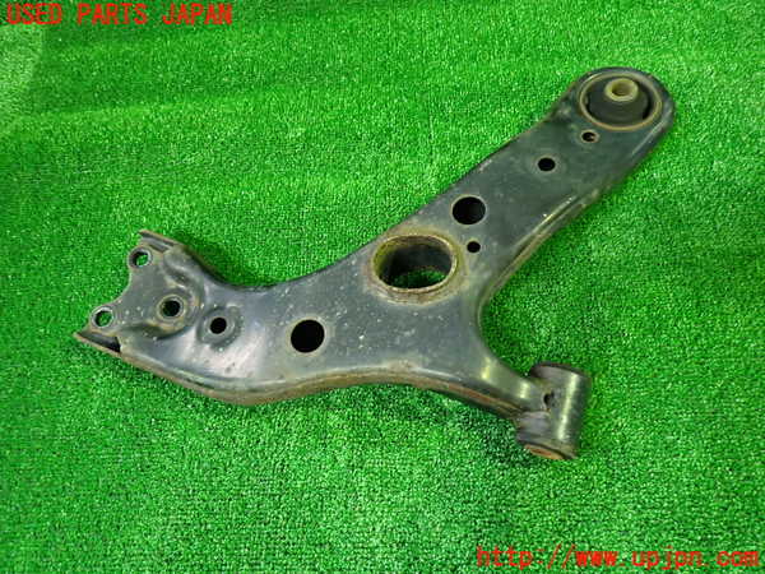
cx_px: 382
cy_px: 287
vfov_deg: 54.9
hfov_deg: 69.4
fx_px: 552
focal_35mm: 25
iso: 500
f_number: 2
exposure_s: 1/30
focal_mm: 4.5
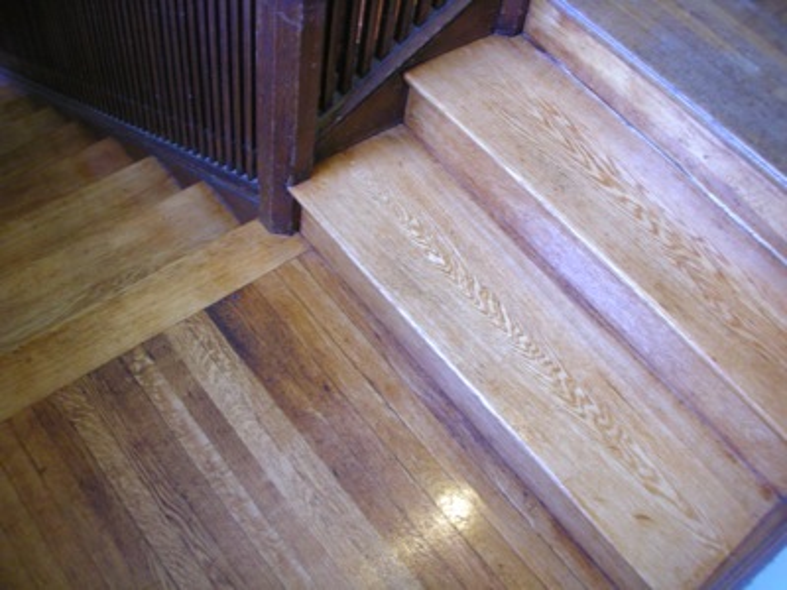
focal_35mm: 35
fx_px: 796
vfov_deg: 40.7
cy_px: 295
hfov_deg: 52.6
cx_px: 394
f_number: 2.8
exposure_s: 1/8.1
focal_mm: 5.8
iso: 229
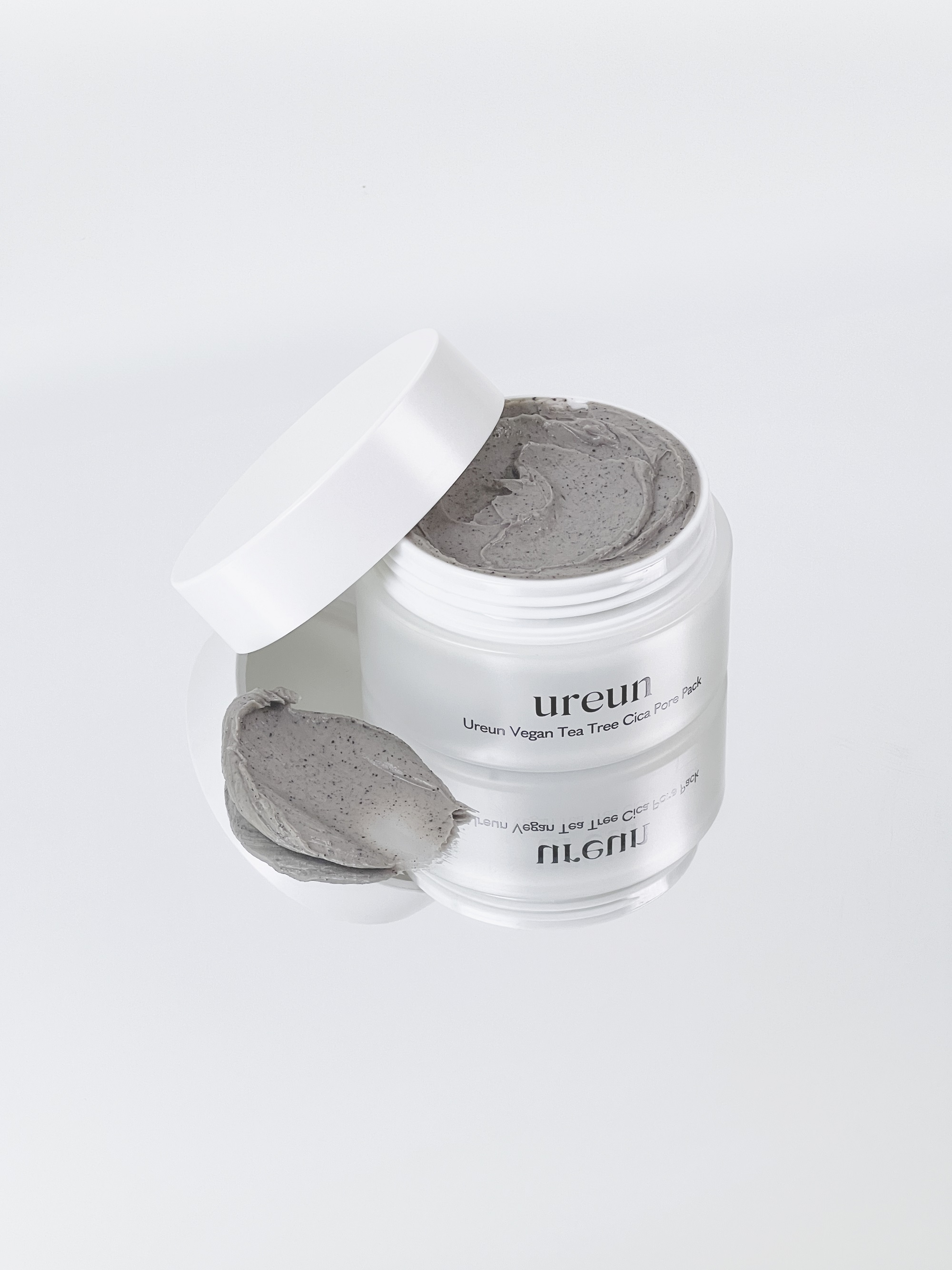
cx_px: 476
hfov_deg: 19.1
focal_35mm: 77
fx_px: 2823
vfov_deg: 25.3
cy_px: 635
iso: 125
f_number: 2.8
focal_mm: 9
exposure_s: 1/120
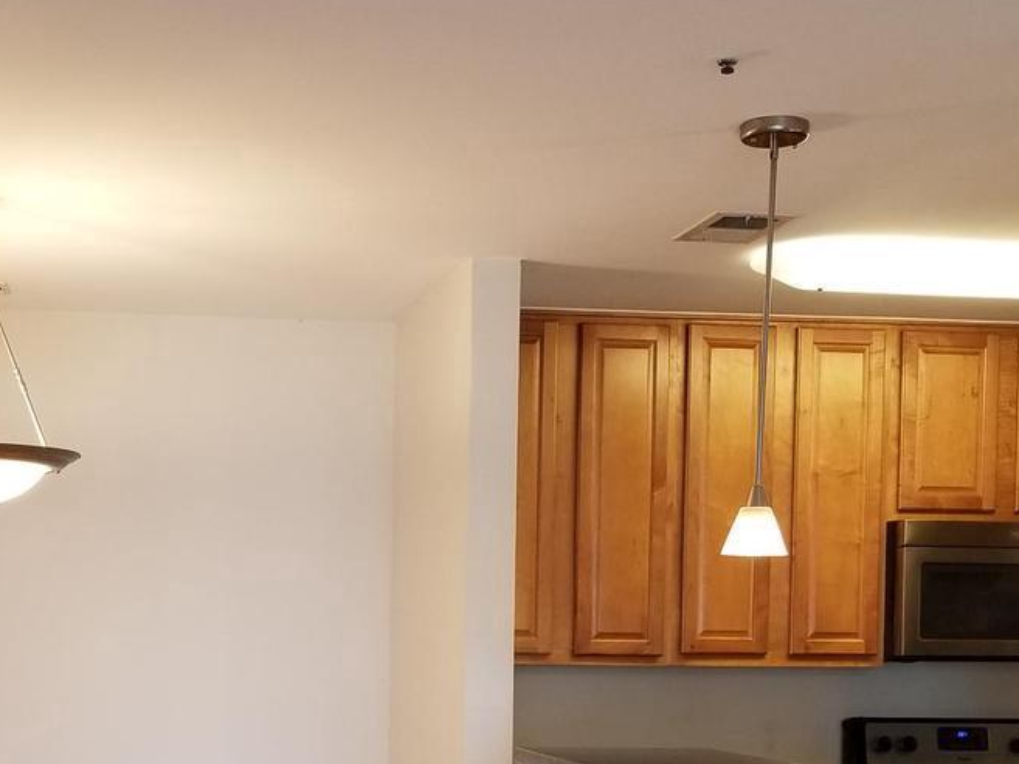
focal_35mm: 57
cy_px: 722
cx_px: 343
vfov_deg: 24.7
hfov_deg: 33.5
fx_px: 1678
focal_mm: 4.25
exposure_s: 1/50
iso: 100
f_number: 1.7
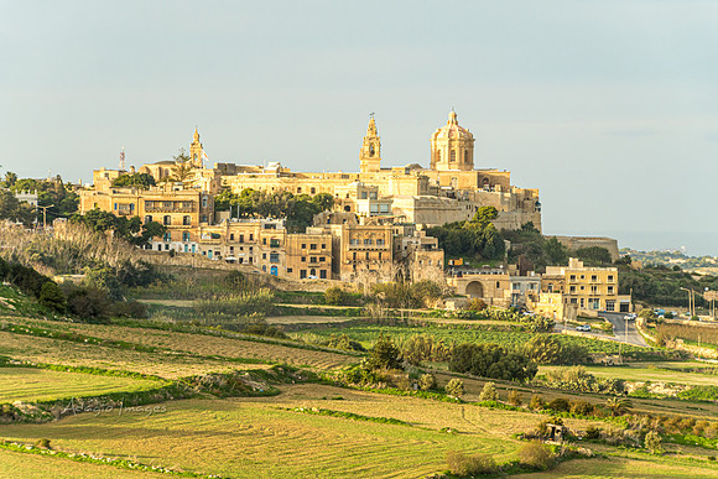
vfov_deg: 7.9
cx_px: 359
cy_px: 240
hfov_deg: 11.8
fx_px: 3471
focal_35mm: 174
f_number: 6.3
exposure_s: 1/200
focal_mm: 116
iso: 400
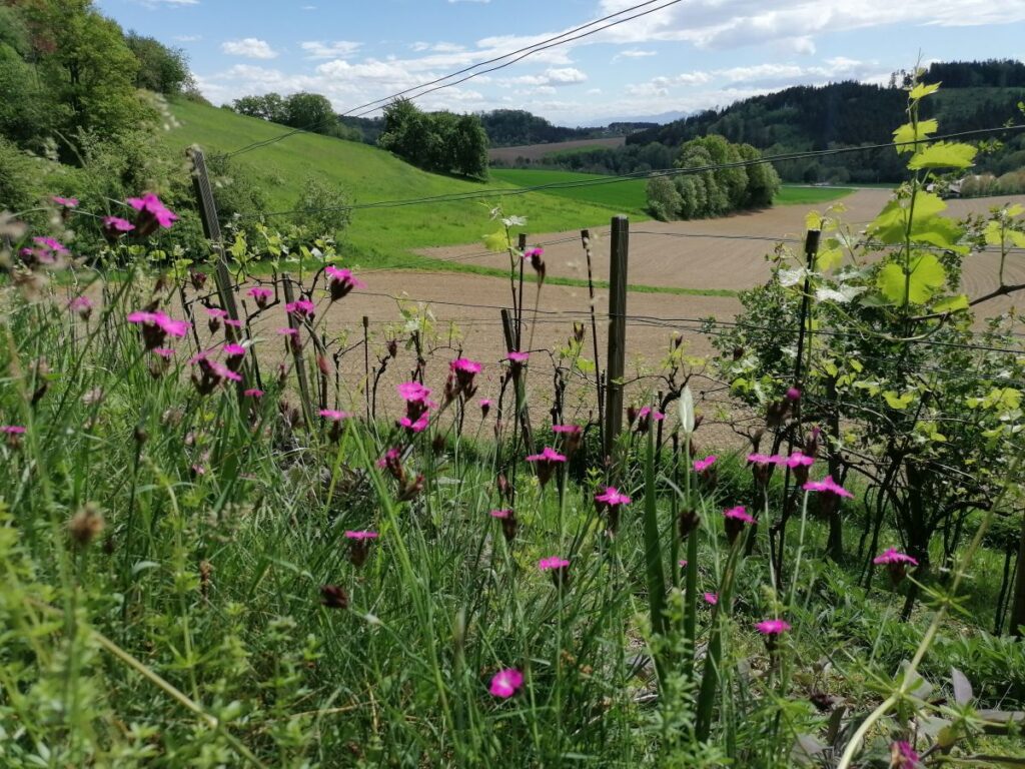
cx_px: 512
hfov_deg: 65.3
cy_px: 384
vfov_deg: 51.4
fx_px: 799
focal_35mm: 27
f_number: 1.8
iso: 50
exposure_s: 1/1887
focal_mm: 4.75
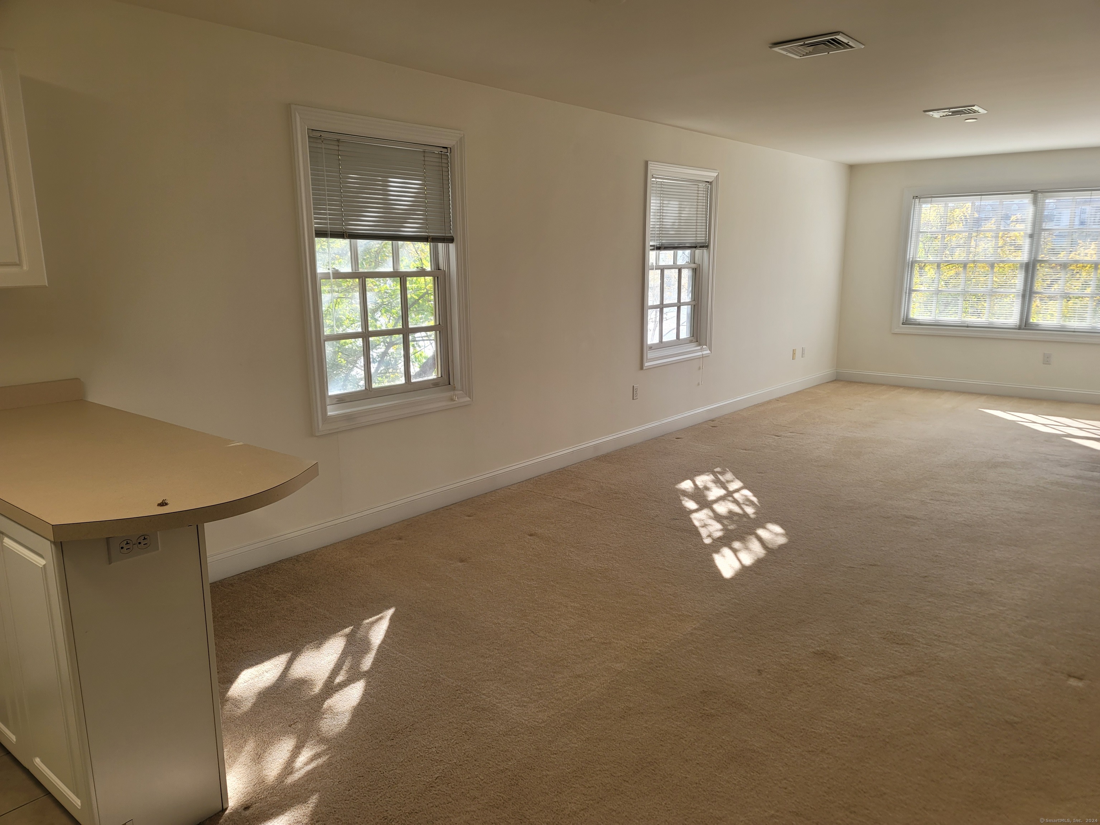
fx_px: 794
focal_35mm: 25
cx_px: 550
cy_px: 412
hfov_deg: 69.4
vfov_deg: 54.9
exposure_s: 1/120
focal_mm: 7
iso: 40
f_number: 1.8
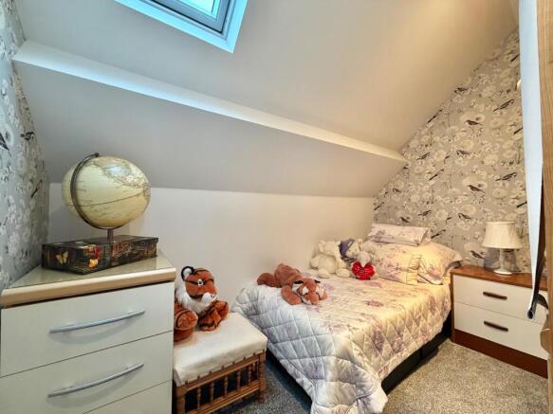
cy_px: 207
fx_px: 224
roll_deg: +0.1
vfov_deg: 85.7
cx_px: 276
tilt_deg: +1.4
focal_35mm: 14
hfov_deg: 102.1
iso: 250
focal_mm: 2.22
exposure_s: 1/50
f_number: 2.2
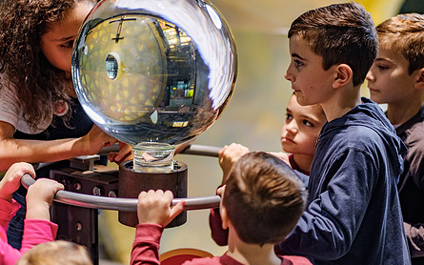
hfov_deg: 18.3
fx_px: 1317
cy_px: 117
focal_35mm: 114
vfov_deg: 11.5
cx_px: 211
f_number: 1.2
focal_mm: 56
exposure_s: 1/80
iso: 200
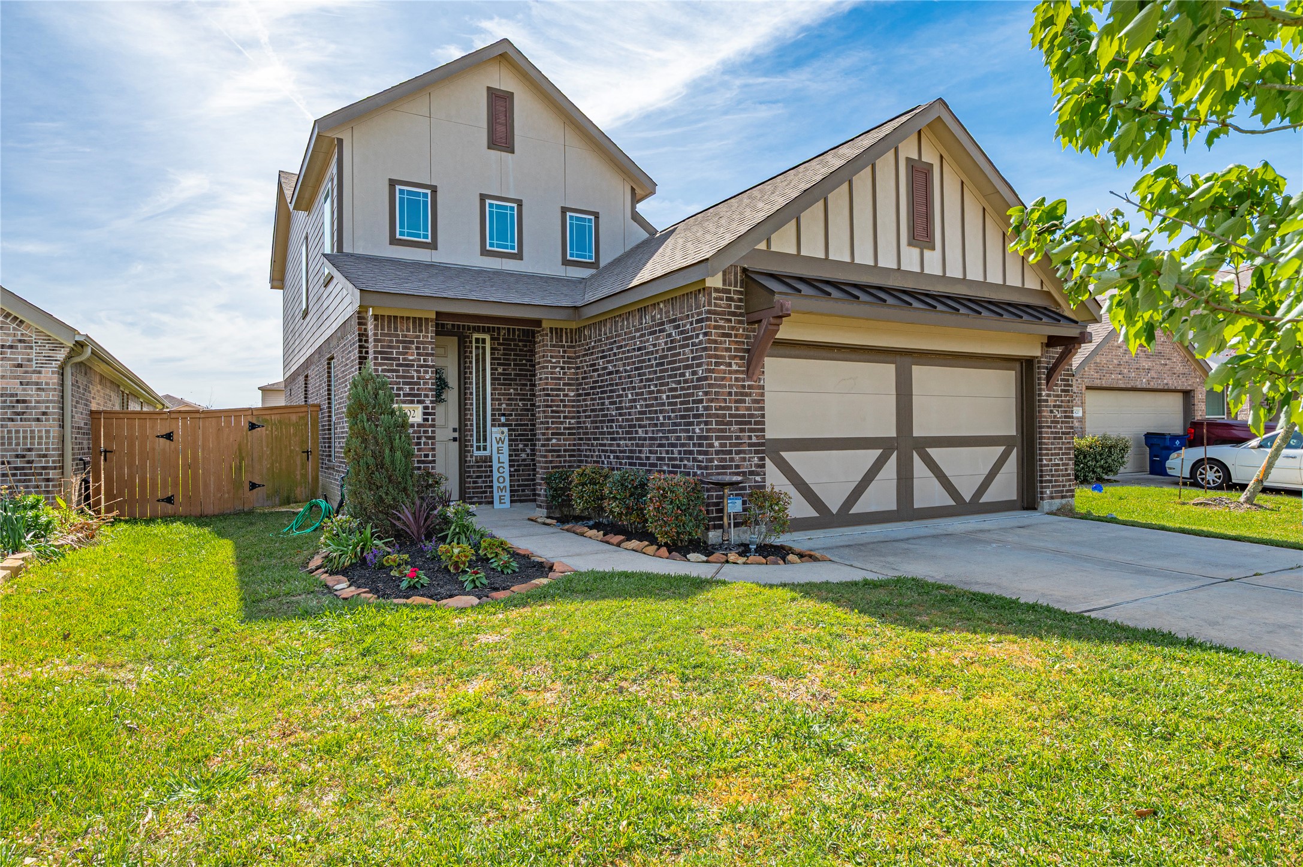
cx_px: 652
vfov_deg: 59.4
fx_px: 759
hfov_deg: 81.2
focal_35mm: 21
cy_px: 434
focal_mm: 21
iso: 100
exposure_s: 1/160
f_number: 13
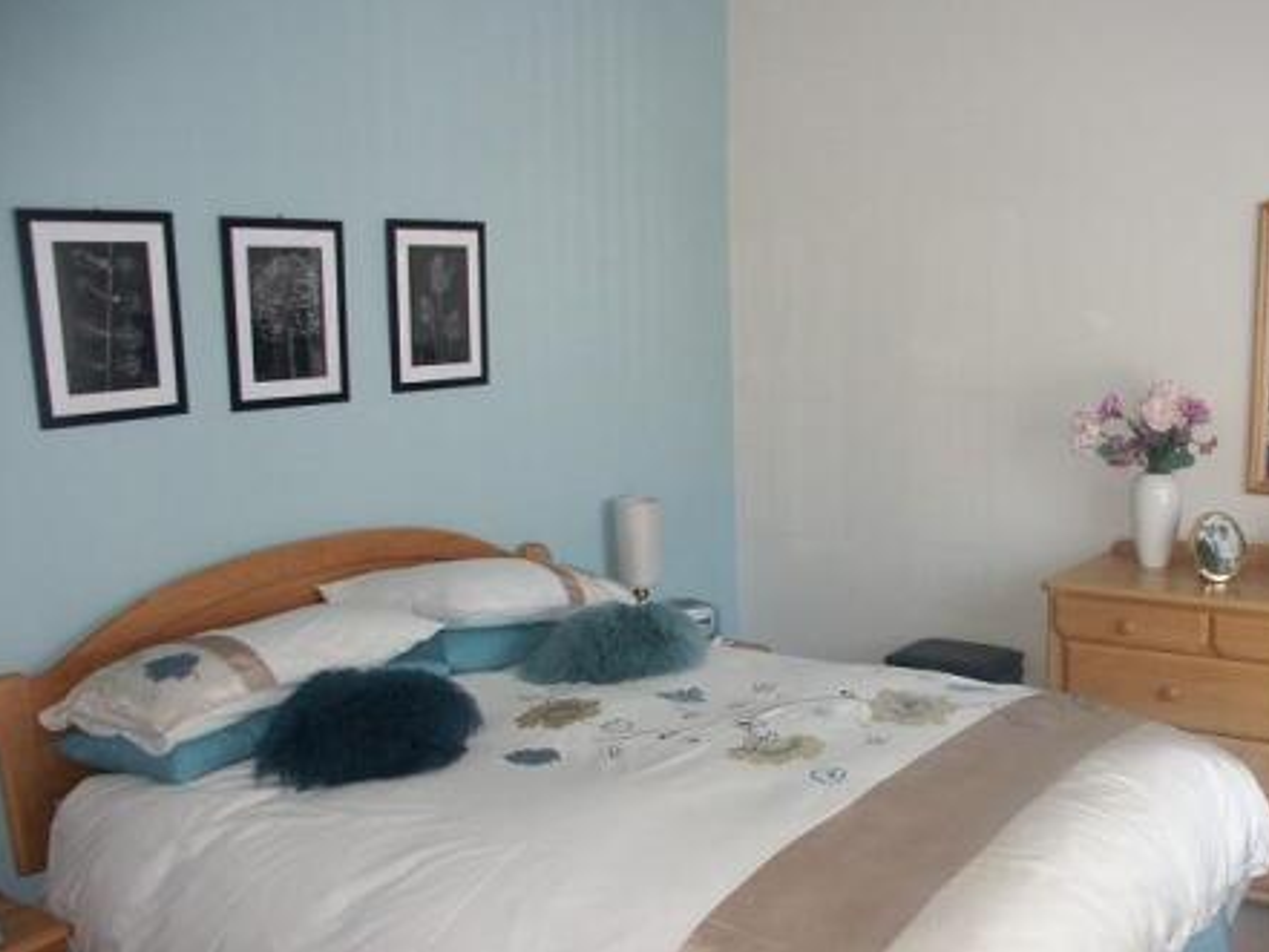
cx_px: 813
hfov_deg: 49.5
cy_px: 571
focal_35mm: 37
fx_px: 1357
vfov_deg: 38.5
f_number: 2.8
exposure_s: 1/60
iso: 200
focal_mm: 7.37
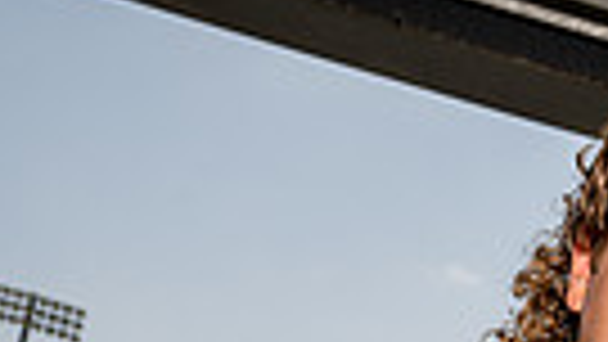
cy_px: 886
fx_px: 2080
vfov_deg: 8.4
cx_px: 518
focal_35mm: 129
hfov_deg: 16.5
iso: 100
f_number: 8
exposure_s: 1/250
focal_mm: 37
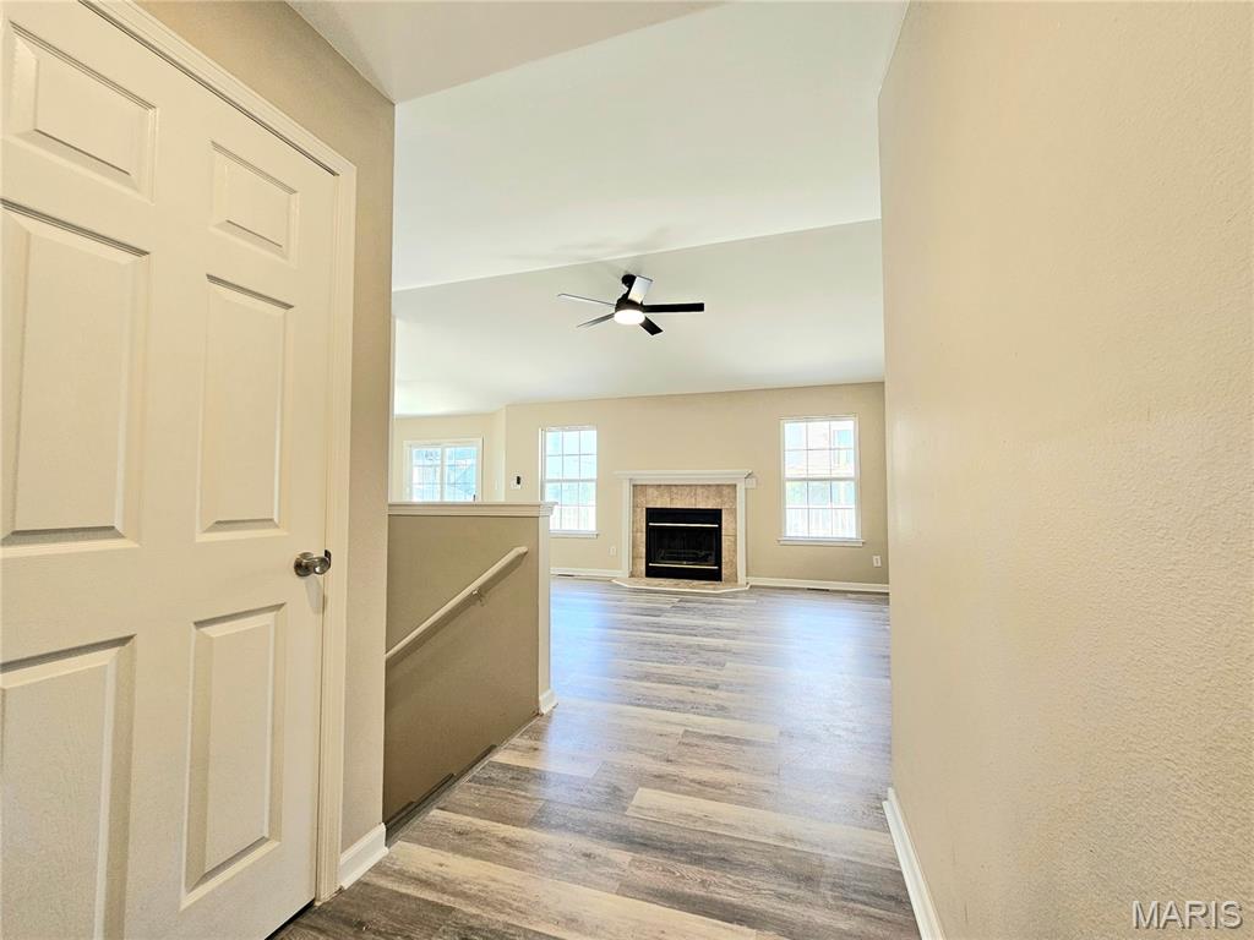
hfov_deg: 106.2
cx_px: 627
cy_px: 470
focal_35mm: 13
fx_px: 471
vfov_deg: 89.9
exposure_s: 1/60.2
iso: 80
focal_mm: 2.2
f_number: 2.2
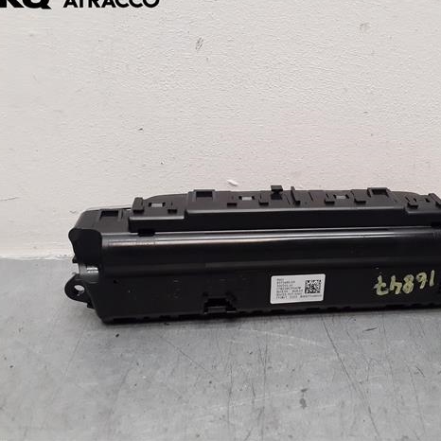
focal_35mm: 34
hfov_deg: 47.9
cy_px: 217
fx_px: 490
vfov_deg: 48.4
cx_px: 280
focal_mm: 2.91
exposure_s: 1/100
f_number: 1.9
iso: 80
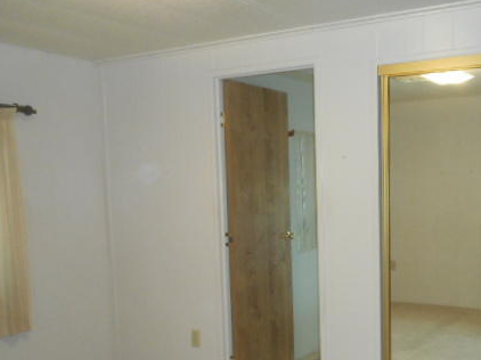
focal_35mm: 44
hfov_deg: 42.2
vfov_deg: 32.5
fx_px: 611
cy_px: 251
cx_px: 331
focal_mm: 5.2
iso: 450
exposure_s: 1/25
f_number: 4
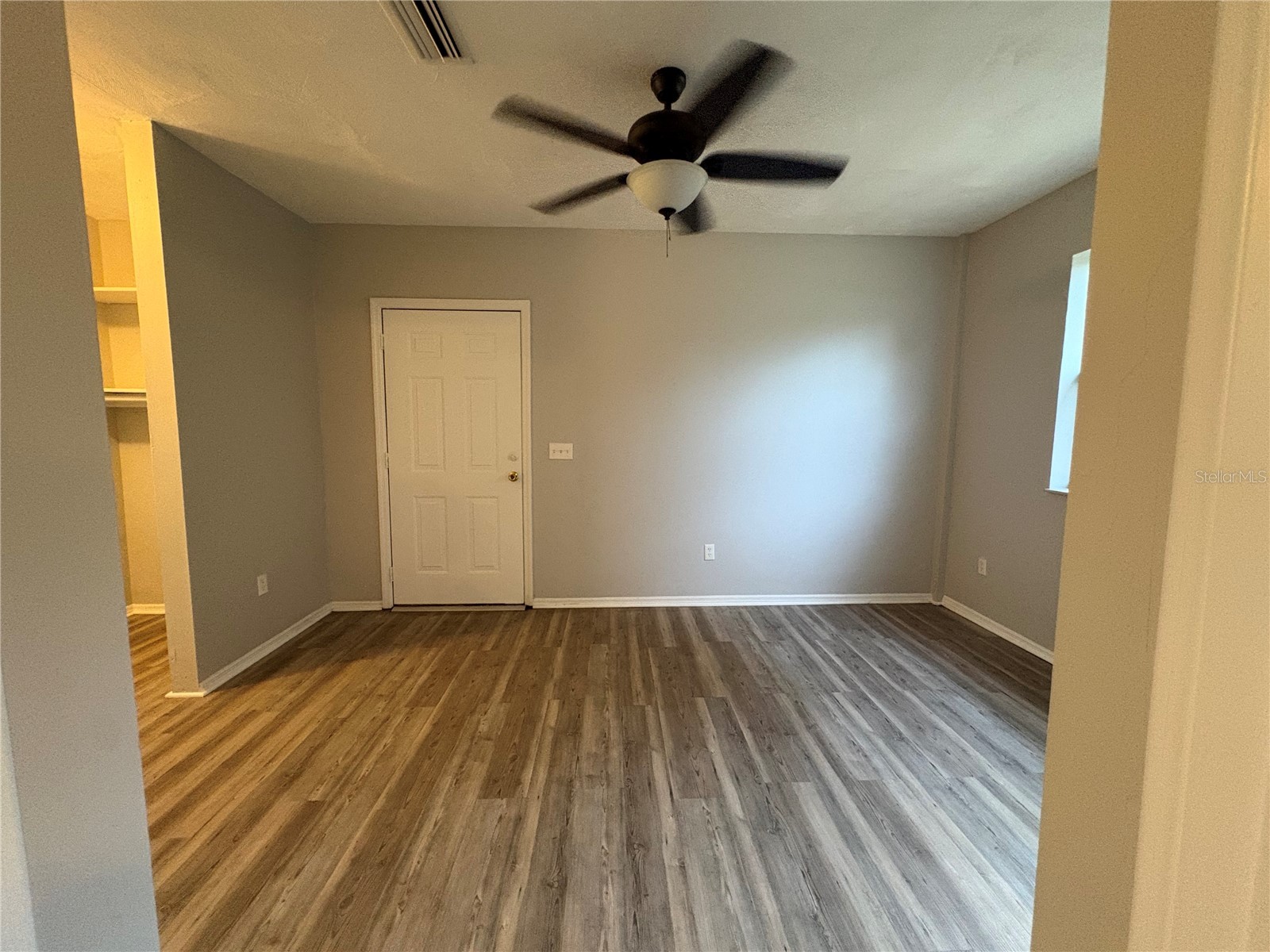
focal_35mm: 14
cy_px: 476
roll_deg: +0.1
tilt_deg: -5.0
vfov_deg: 85.7
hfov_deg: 102.1
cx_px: 635
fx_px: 514
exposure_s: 1/60
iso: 500
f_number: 2.2
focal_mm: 2.22
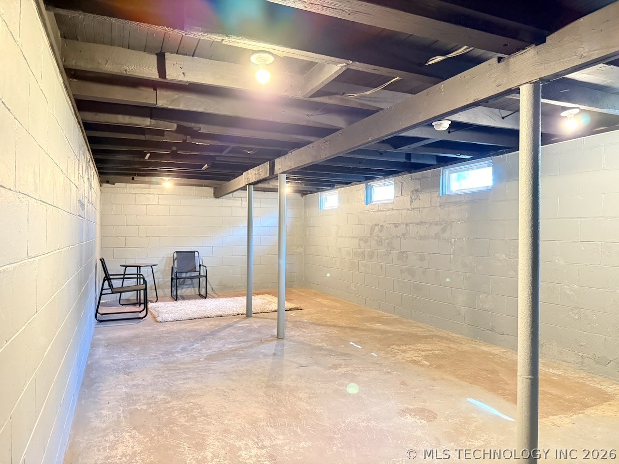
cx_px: 310
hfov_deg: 71.6
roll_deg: -0.2
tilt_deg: -0.3
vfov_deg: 56.8
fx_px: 429
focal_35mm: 24
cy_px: 232
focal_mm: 6.76
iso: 1000
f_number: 1.78
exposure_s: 1/30
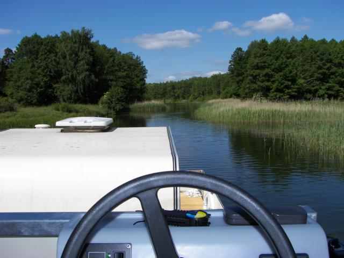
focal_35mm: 36
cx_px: 172
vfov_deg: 39.7
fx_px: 358
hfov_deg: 51.4
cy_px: 129
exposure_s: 1/640
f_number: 5.6
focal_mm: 6
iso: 64
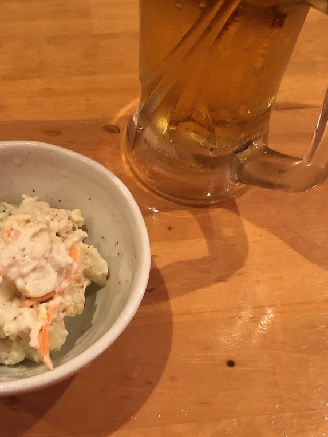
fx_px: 556
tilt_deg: -48.5
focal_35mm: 44
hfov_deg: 32.6
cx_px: 110
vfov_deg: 42.1
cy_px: 129
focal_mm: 4
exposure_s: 1/17
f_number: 1.8
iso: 80
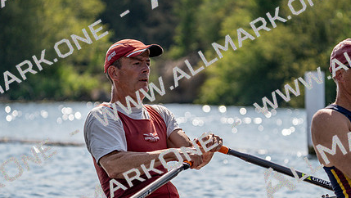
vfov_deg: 4.3
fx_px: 2636
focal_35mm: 283
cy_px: 129
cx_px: 194
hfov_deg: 7.6
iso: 160
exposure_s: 1/1600
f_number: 5.6
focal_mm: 200
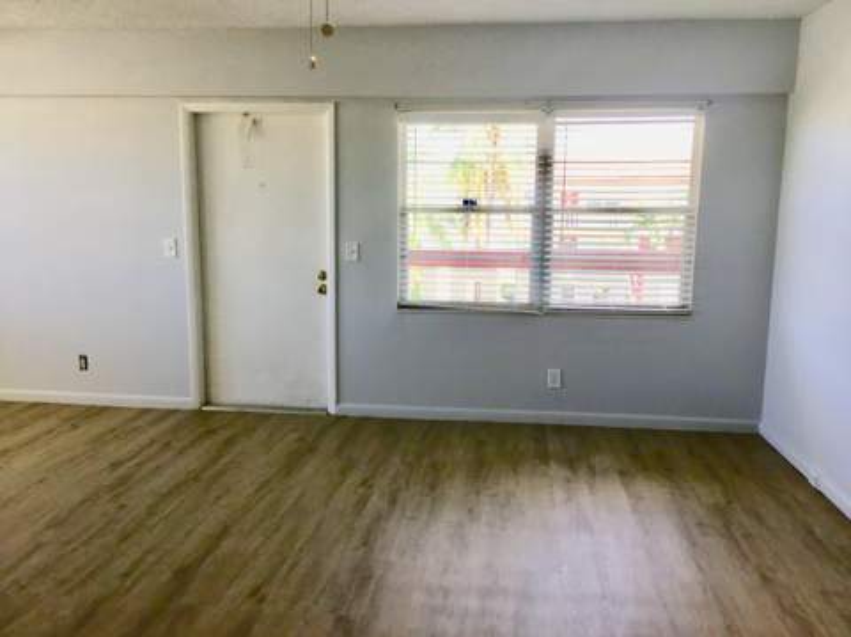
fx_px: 761
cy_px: 318
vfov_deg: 45.4
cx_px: 426
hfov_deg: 58.4
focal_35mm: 31
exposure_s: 1/60
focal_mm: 3.3
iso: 32
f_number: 2.4
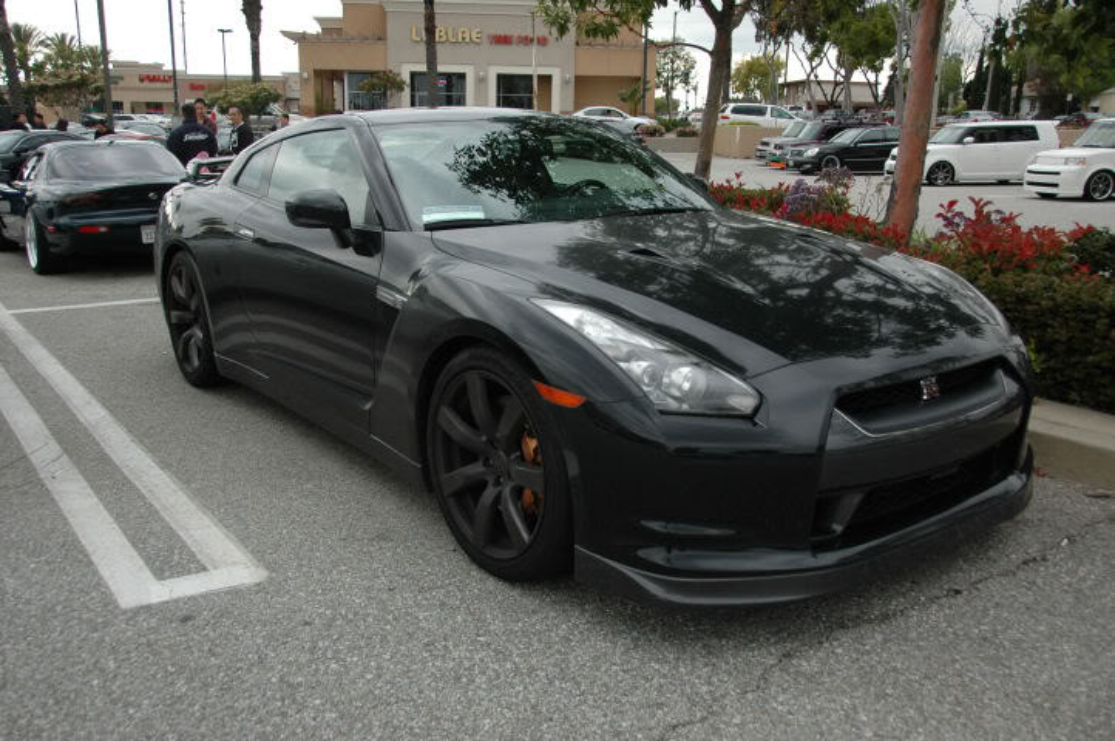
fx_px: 1021
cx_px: 558
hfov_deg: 57.3
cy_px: 370
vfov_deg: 39.9
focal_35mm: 33
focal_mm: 22
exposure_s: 1/500
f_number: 3.8
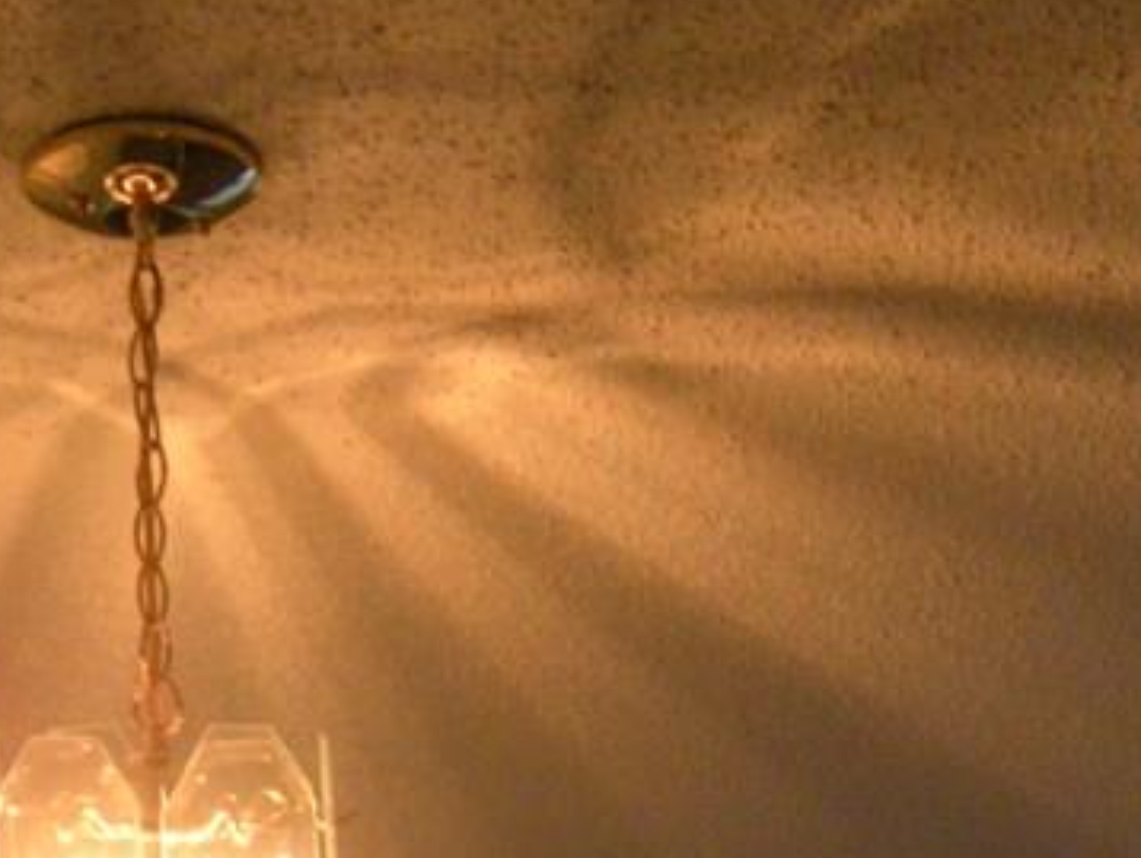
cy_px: 1148
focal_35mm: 100
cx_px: 1077
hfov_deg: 19.2
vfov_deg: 14.2
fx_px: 3298
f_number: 3.8
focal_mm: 5.9
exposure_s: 1/59.4
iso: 288
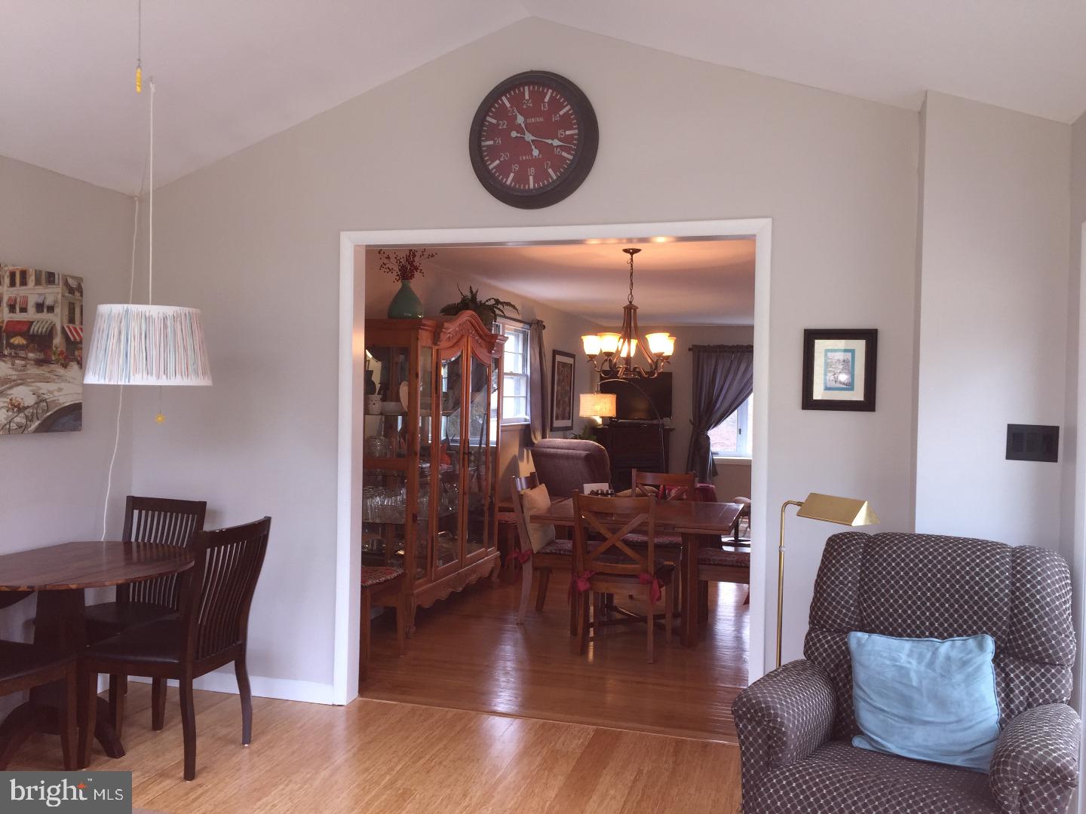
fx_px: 910
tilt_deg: -0.6
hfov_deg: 61.7
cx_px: 543
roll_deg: -1.1
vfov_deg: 48.2
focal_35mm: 29
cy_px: 407
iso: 32
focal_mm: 4.15
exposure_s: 1/32
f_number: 2.2
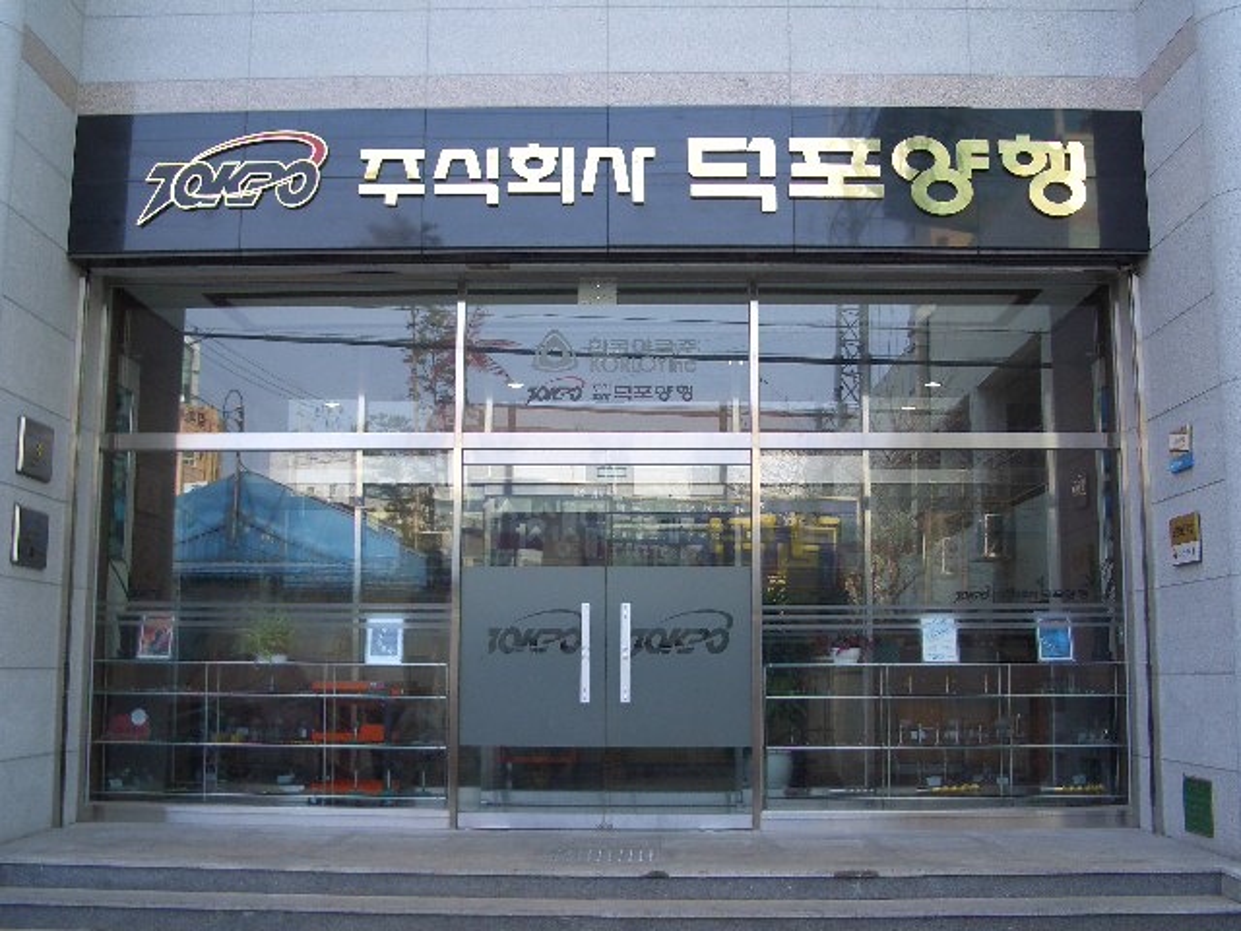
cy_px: 466
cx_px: 620
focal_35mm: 41
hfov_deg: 45.8
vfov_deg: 35.1
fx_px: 1470
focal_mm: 6.8
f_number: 2.8
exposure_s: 1/160
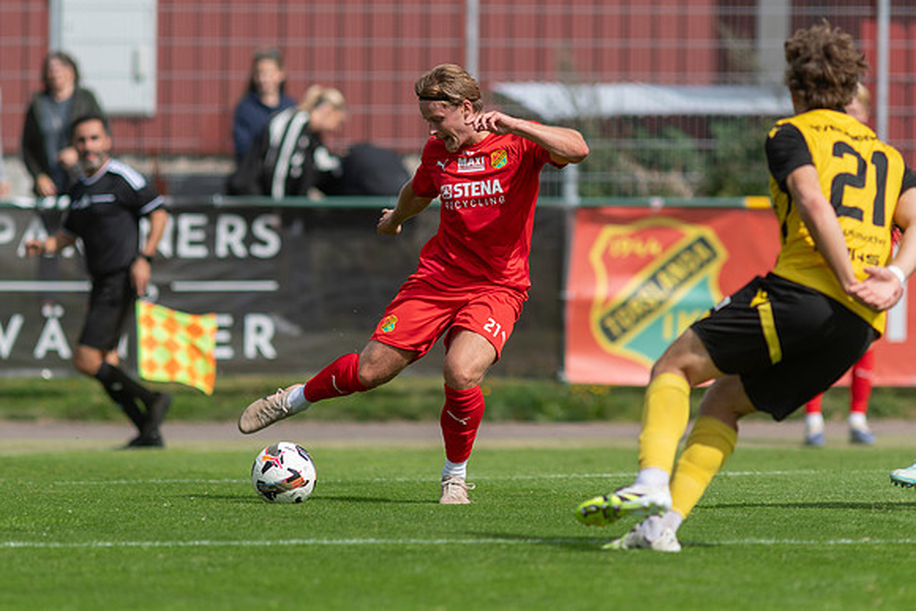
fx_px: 11998
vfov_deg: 2.9
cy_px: 306
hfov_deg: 4.4
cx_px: 458
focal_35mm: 471
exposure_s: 1/2000
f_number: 3.2
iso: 100
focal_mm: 300
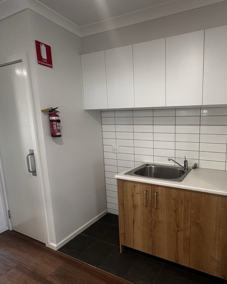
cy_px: 146
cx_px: 169
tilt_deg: -7.8
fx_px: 160
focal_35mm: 19
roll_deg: +0.4
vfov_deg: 83.3
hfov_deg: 66.6
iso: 250
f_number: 2.2
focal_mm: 2.22
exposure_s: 1/100
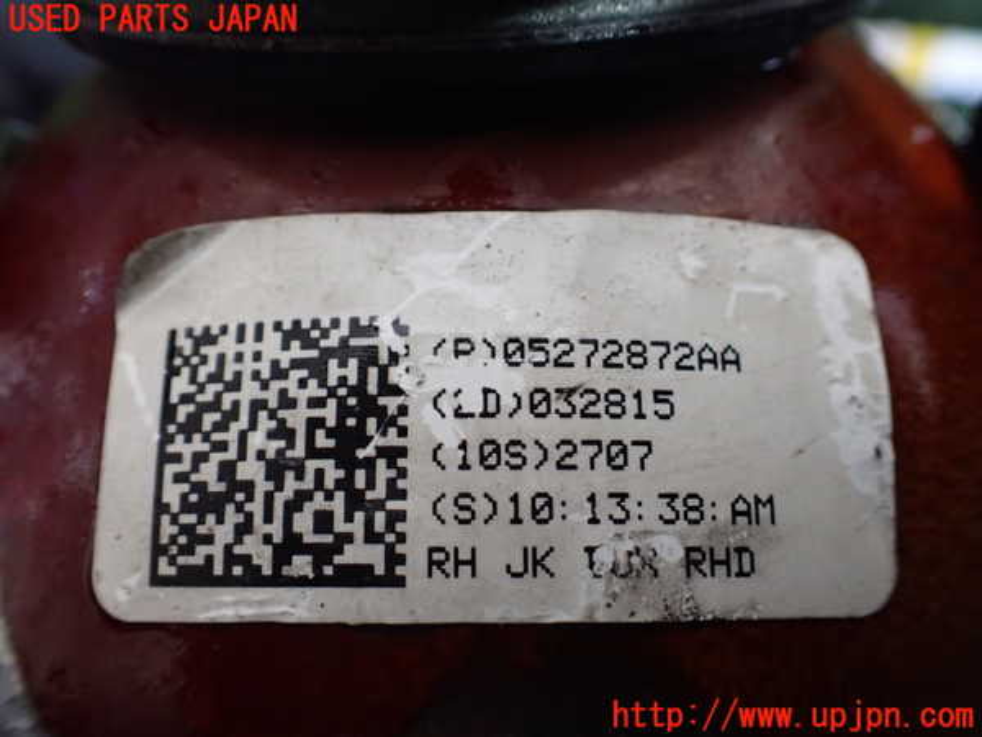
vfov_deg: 46.8
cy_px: 368
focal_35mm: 30
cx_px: 491
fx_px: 851
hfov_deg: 60.0
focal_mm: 5.4
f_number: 2.3
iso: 800
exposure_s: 1/40
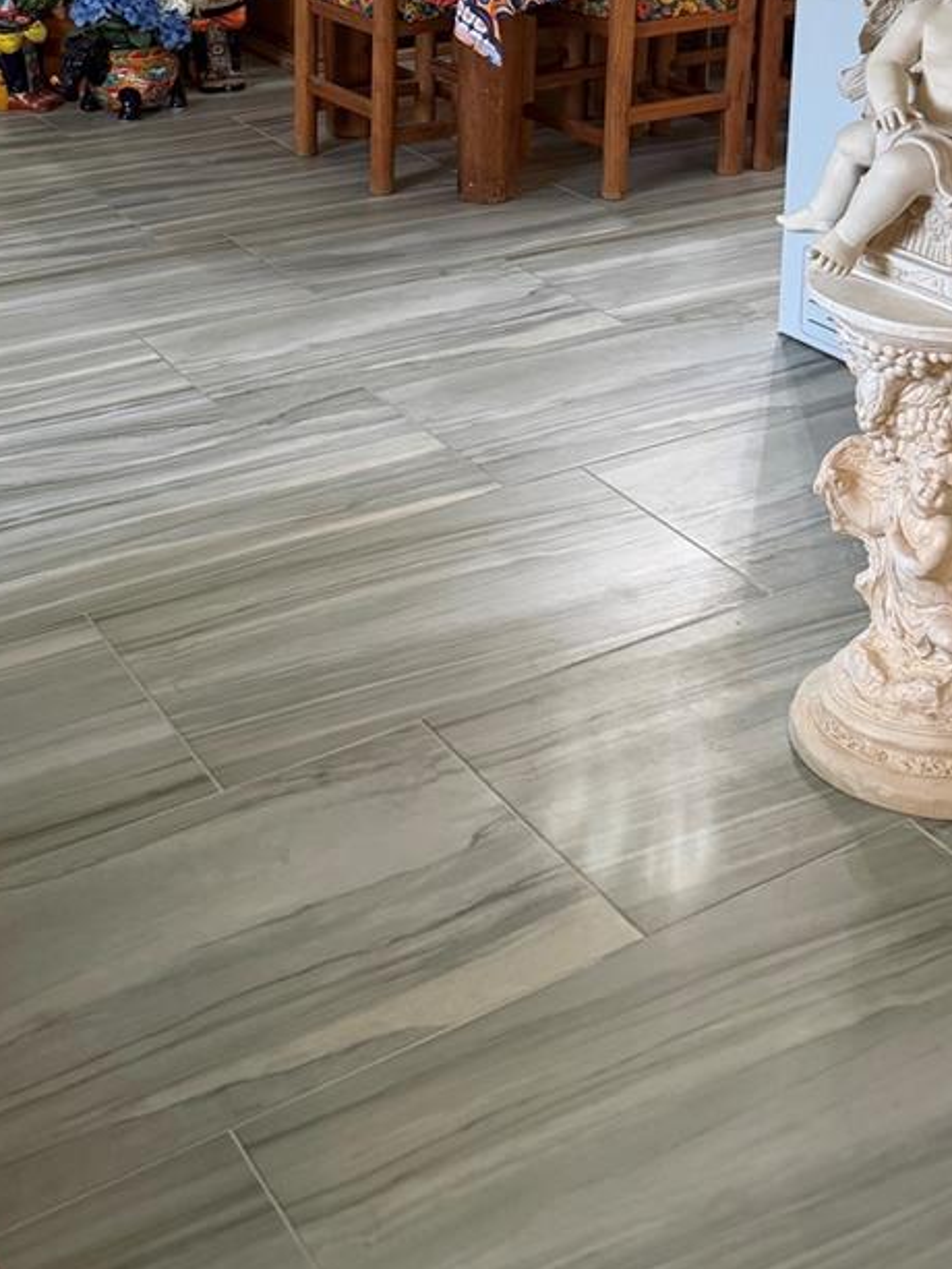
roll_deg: +0.5
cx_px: 310
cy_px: 104
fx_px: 1723
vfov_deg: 37.5
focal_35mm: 47
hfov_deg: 30.6
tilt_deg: -15.2
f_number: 1.78
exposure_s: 1/60
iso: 500
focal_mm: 6.76
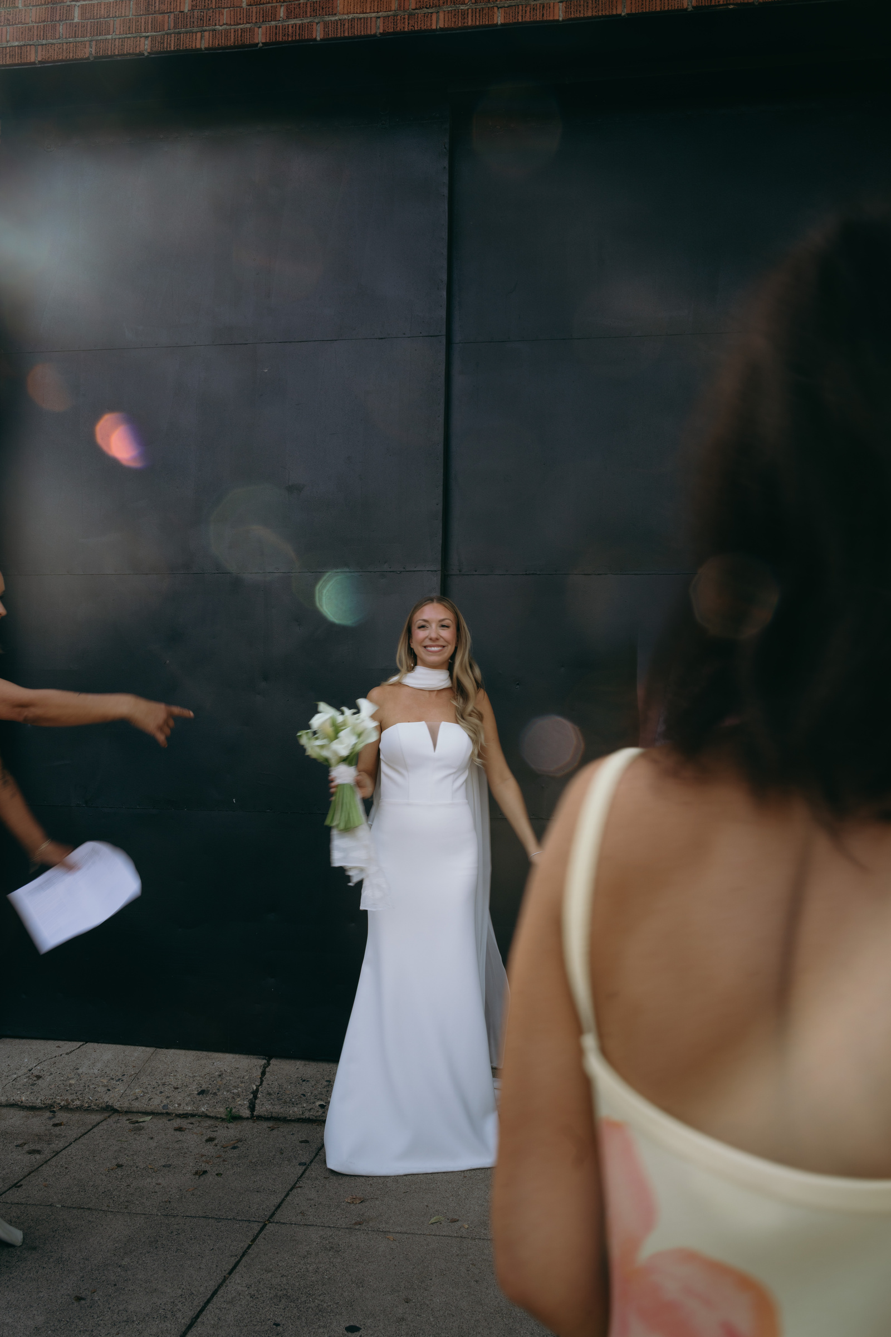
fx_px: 1039
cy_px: 668
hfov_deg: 46.4
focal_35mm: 28
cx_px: 446
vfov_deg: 65.5
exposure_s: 1/30
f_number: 10
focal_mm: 28
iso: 100
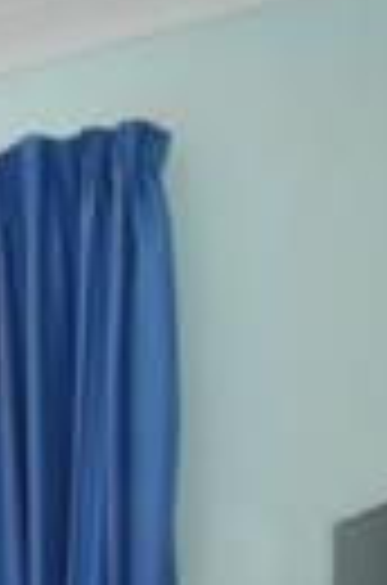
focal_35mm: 84
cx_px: -855
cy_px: 659
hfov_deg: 10.3
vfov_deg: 22.8
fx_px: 1354
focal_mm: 11
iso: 400
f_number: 14
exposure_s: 1/2
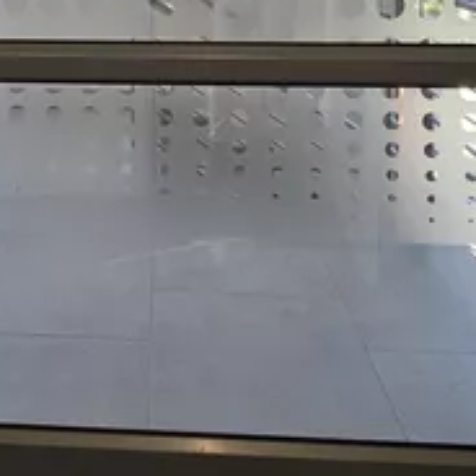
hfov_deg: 33.0
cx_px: 93
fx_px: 778
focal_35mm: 50
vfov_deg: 29.5
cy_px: -88
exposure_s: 1/359
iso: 400
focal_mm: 2.2
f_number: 1.9
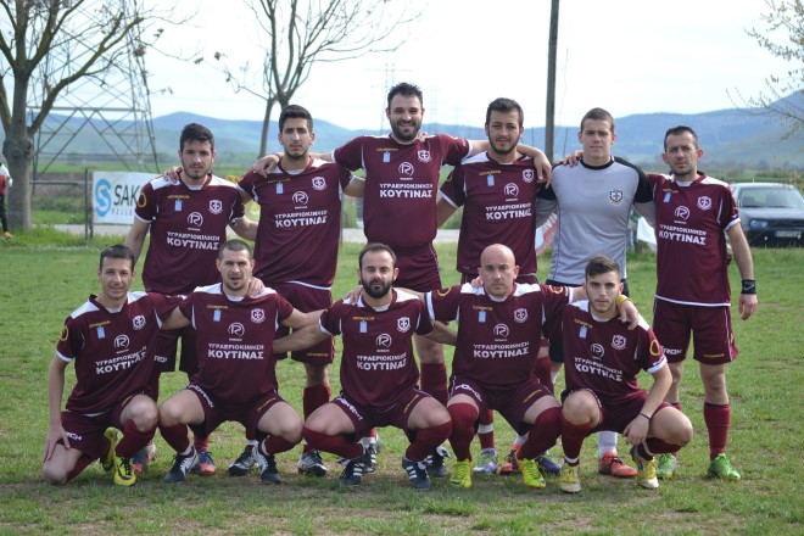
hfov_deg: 18.9
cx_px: 402
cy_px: 268
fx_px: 2412
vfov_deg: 12.7
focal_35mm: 108
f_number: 4.5
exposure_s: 1/1000
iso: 400
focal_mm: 72
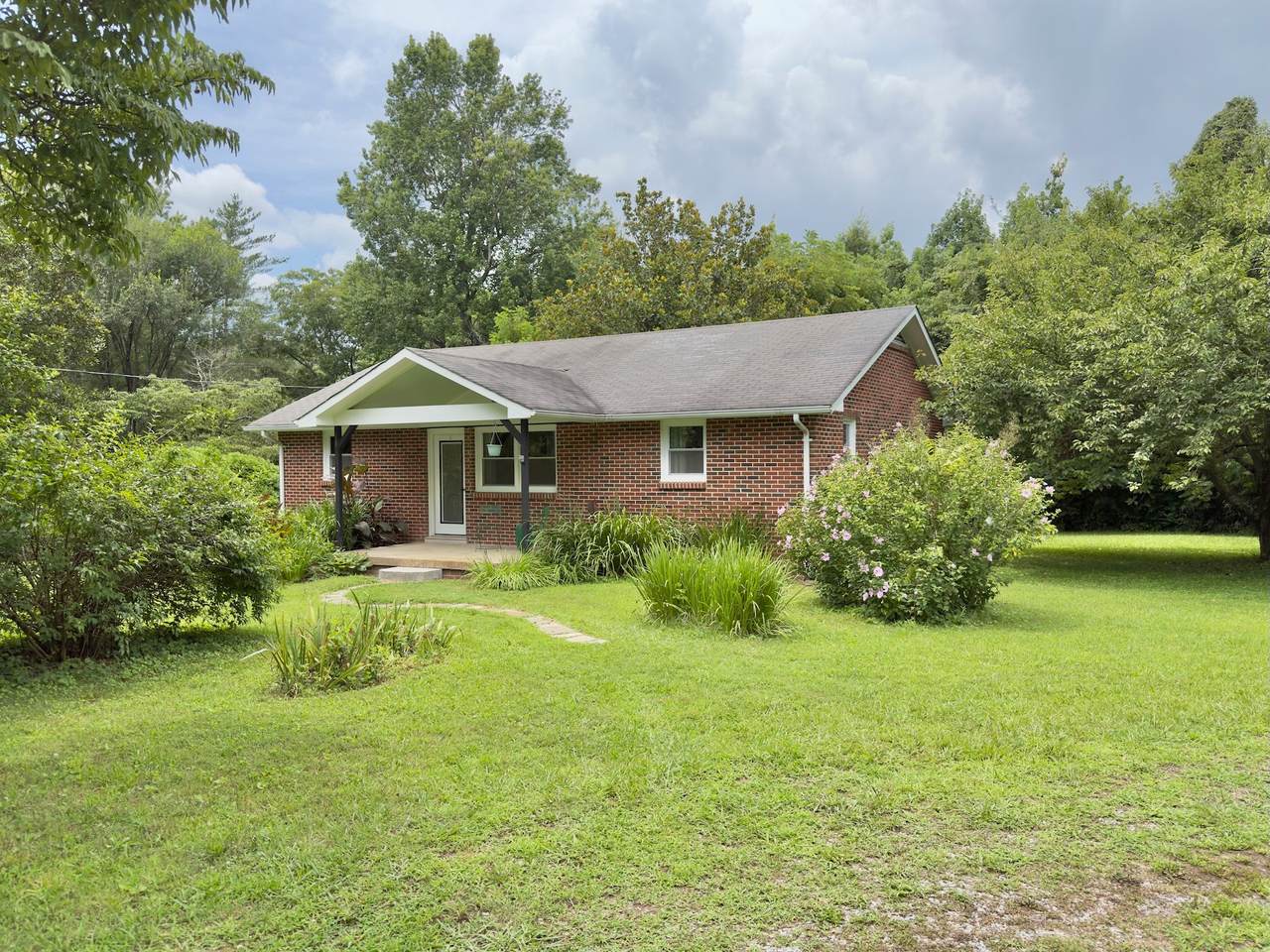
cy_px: 476
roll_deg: +0.5
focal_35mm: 26
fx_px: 954
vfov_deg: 53.1
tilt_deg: -0.9
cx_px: 635
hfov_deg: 67.3
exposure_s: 1/2545
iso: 100
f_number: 1.78
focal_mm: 6.76
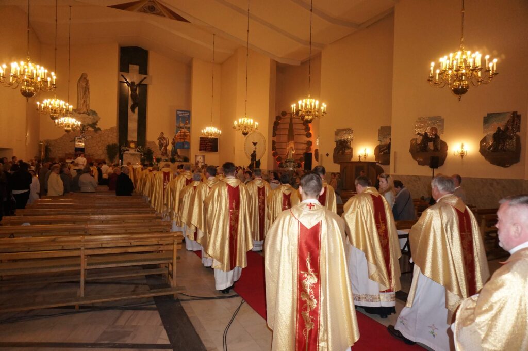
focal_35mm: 24
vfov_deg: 53.0
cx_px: 264
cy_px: 176
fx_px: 352
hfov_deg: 73.8
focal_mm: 16
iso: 1250
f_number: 4
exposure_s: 1/160
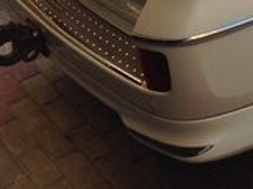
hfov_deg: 12.4
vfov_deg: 9.6
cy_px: -191
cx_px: 484
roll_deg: -2.2
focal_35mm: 143
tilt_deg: -11.2
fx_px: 1044
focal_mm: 4.28
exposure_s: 1/364
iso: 50
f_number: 2.4
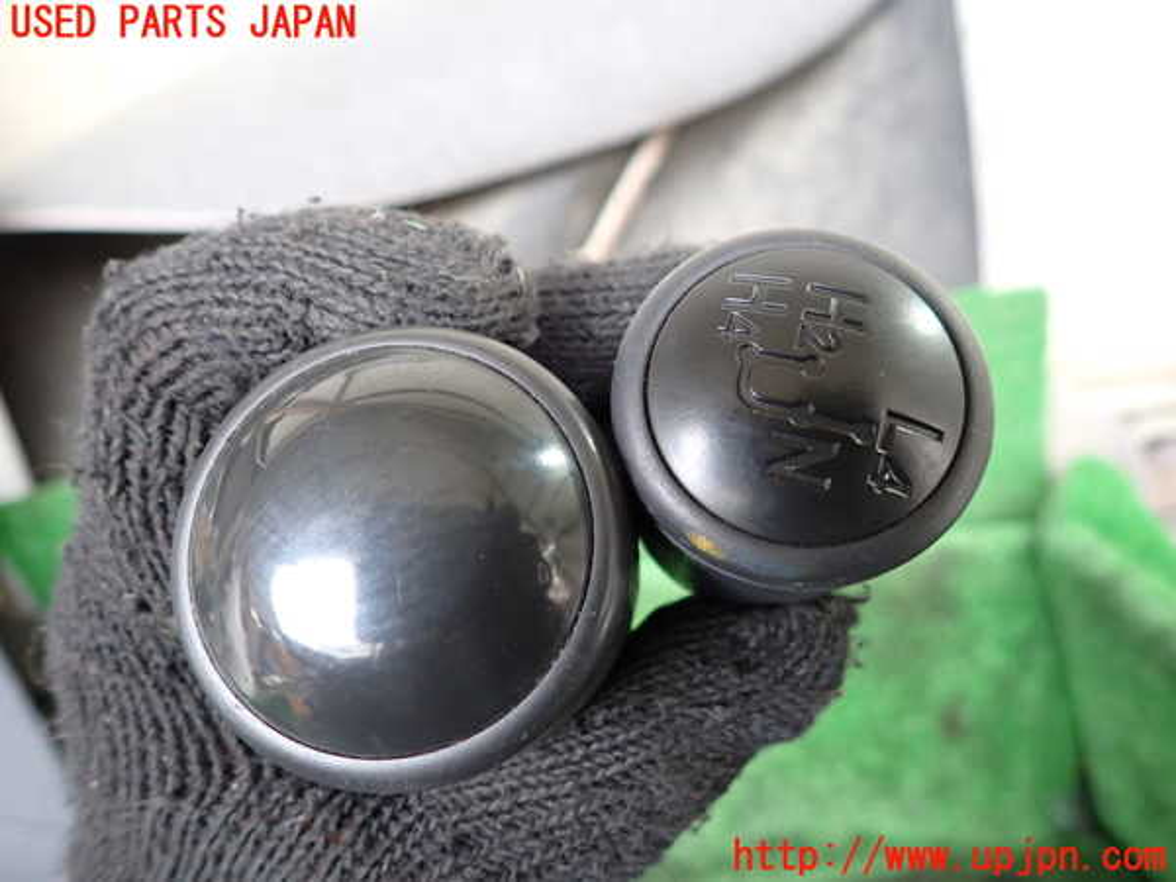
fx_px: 849
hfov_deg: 69.4
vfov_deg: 54.9
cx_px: 588
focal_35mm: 25
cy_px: 441
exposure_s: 1/30
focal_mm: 4.5
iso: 250
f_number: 2
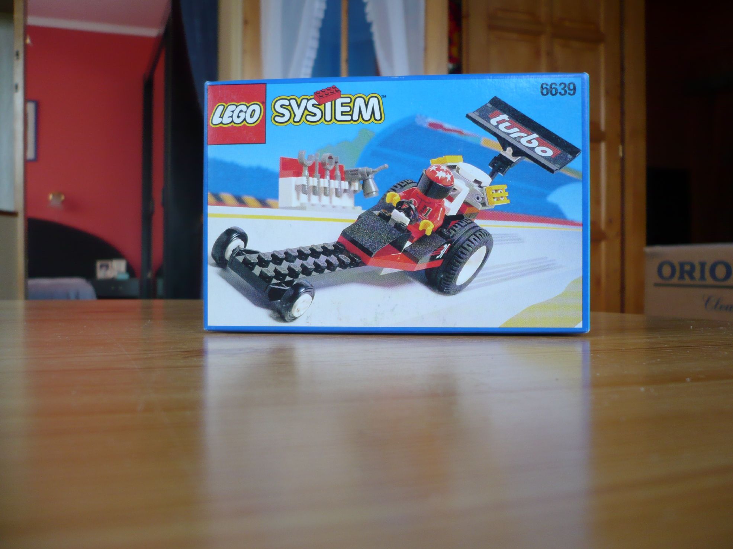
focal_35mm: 35
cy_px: 274
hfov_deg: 52.6
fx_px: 741
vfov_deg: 40.7
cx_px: 366
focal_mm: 5.8
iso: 100
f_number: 2.8
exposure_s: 1/40
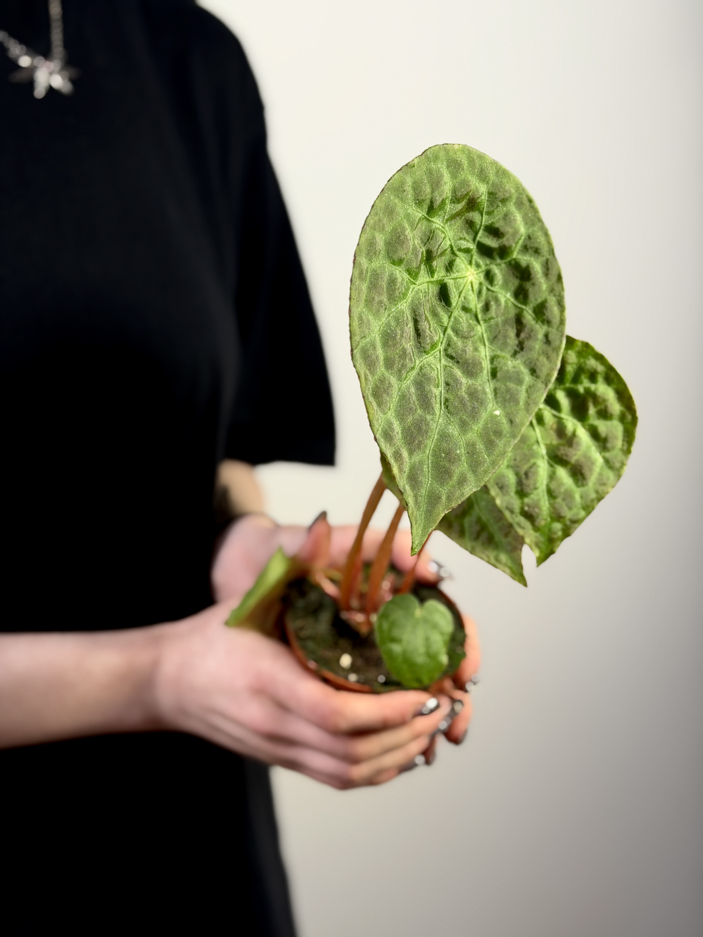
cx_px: 352
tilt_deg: -14.3
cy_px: 468
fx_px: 1300
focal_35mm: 48
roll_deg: -3.1
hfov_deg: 30.3
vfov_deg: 39.7
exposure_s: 1/121
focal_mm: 6.76
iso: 80
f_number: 1.78
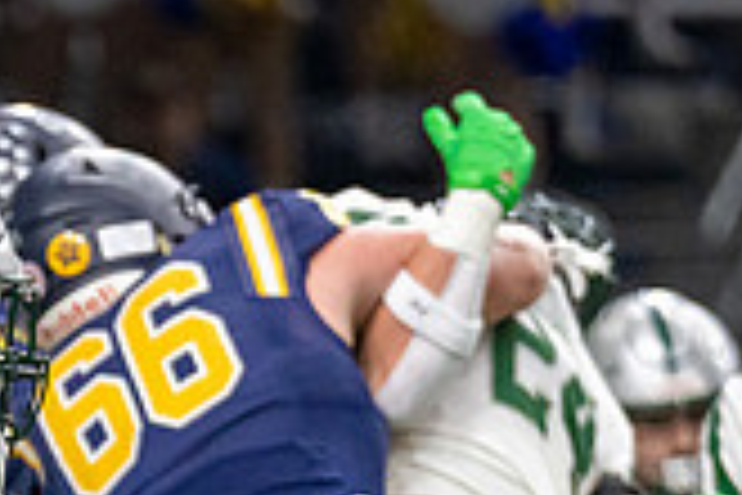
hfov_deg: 1.9
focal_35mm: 1081
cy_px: 708
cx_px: -217
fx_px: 22279
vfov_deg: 1.3
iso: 2000
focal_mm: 200
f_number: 2.8
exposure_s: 1/1250
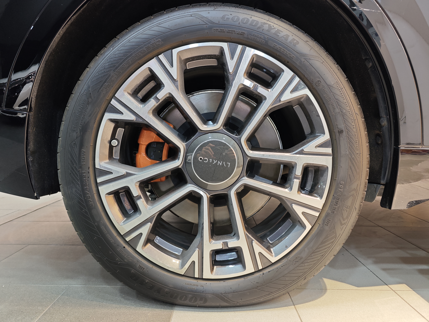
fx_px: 285
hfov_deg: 73.9
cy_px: 161
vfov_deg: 58.9
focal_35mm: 23
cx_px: 214
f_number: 1.9
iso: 200
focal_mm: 8.7
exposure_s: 1/24
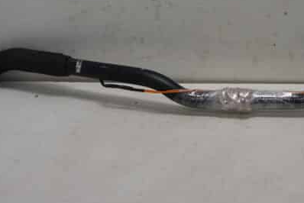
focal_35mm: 73
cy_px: 78
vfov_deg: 18.6
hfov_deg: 27.1
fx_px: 619
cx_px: 240
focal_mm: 19
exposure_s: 1/100
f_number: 3.5
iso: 100
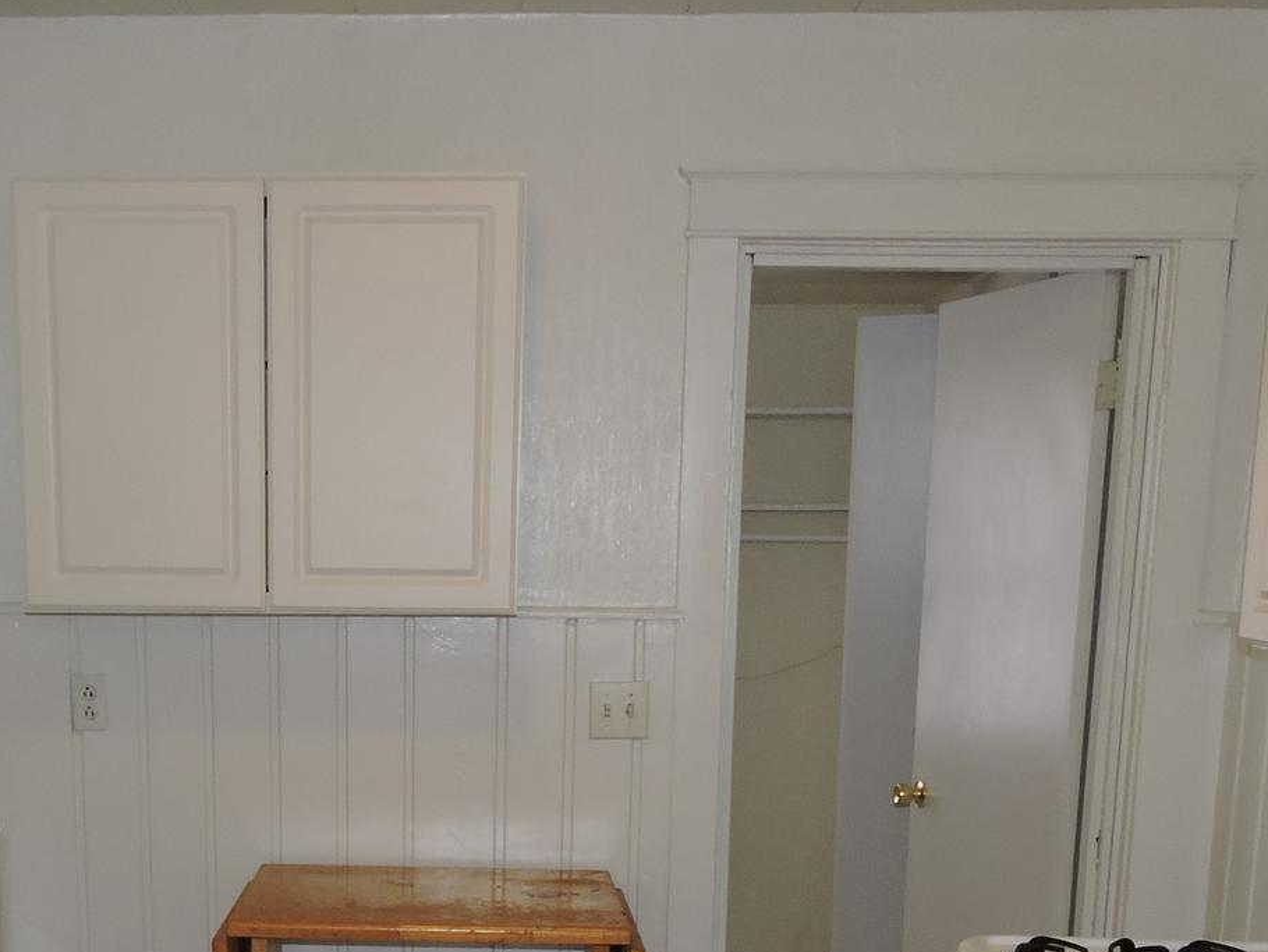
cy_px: 995
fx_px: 1979
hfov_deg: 35.0
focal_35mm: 54
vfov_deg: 25.4
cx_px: 376
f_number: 3.3
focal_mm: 4.3
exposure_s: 1/30
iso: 200
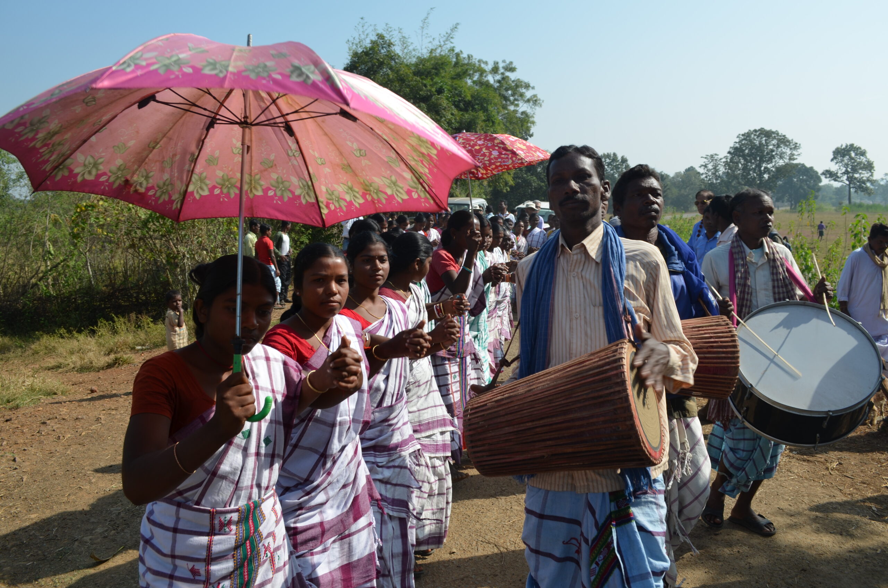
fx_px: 739
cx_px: 444
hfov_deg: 62.0
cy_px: 294
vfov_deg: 43.4
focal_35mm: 30
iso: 100
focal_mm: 20
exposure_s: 1/250
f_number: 8
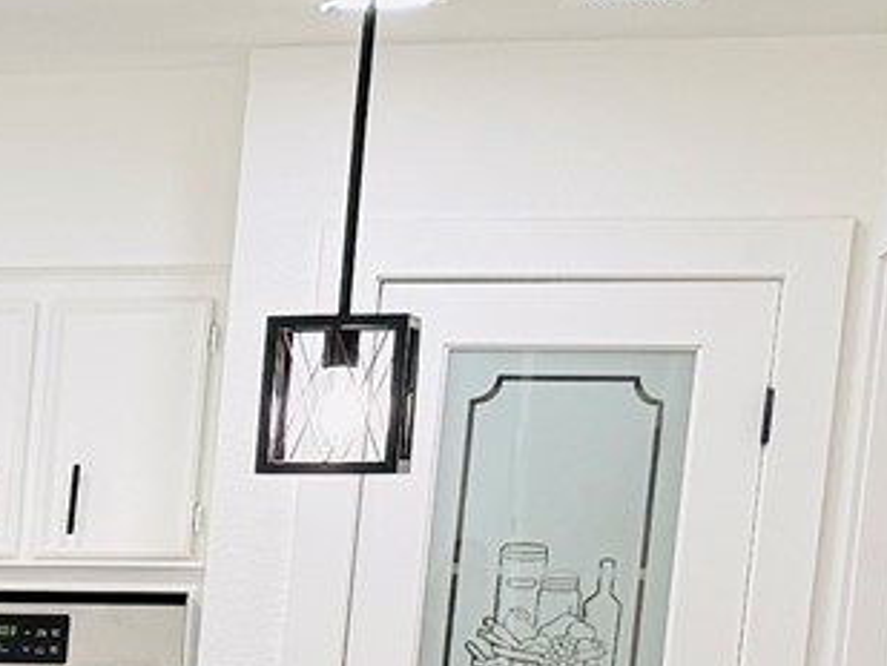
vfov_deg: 8.9
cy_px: 1249
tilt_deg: -10.5
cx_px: -1398
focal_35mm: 159
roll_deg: -1.3
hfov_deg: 10.3
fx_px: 4076
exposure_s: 1/121
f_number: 1.78
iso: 160
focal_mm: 6.76
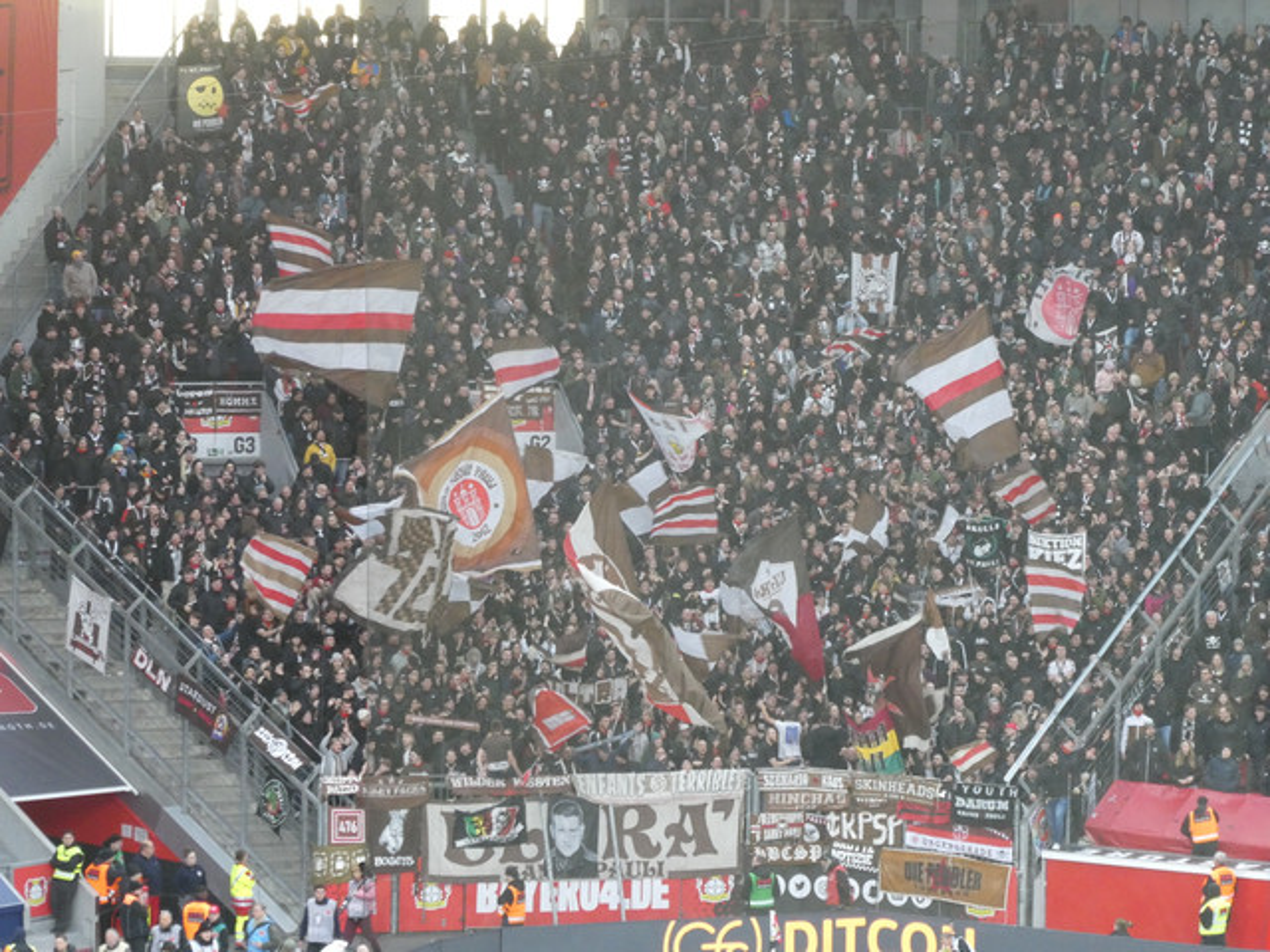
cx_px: 635
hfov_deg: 9.9
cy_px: 476
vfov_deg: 7.4
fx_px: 7338
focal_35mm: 200
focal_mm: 35.8
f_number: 5.6
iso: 640
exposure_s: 1/80
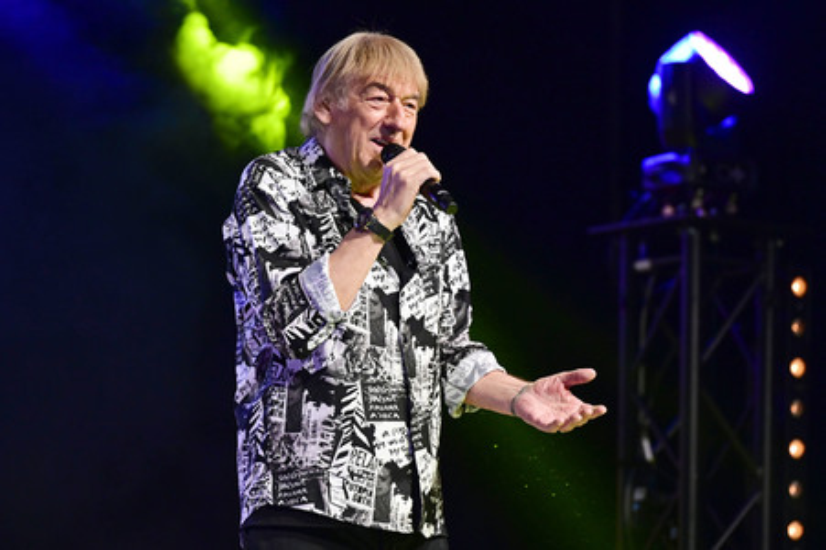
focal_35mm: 200
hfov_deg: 10.3
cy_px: 275
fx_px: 4585
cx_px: 413
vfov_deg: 6.9
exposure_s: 1/320
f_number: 3.5
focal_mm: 200
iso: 3200
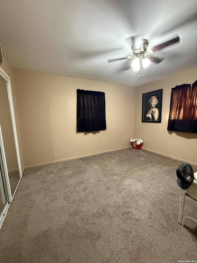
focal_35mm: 14
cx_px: 98
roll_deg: +0.8
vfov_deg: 102.1
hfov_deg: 85.7
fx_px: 106
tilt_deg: -7.4
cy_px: 132
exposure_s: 1/60
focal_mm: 2.22
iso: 1000
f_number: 2.2
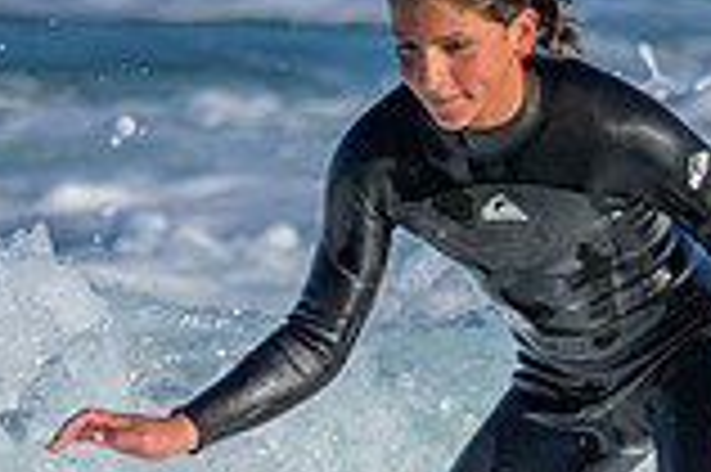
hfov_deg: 0.6
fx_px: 63706
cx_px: 692
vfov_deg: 0.4
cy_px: 577
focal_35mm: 3229
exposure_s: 1/2000
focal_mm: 800
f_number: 8
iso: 180
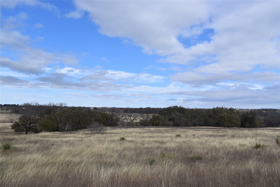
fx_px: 210
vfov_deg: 47.9
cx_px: 140
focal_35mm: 27
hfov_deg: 67.4
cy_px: 94
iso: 100
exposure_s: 1/320
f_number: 9
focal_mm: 18
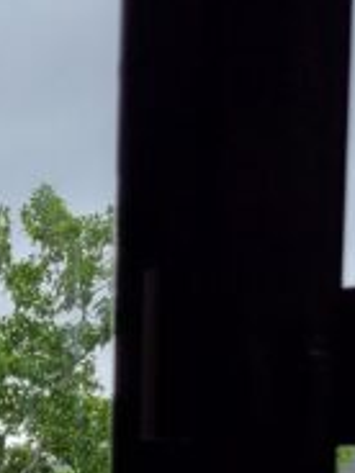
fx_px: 1983
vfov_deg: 12.6
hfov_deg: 10.0
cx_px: -134
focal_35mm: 145
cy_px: 807
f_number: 1.8
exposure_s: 1/428
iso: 40
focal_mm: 5.4
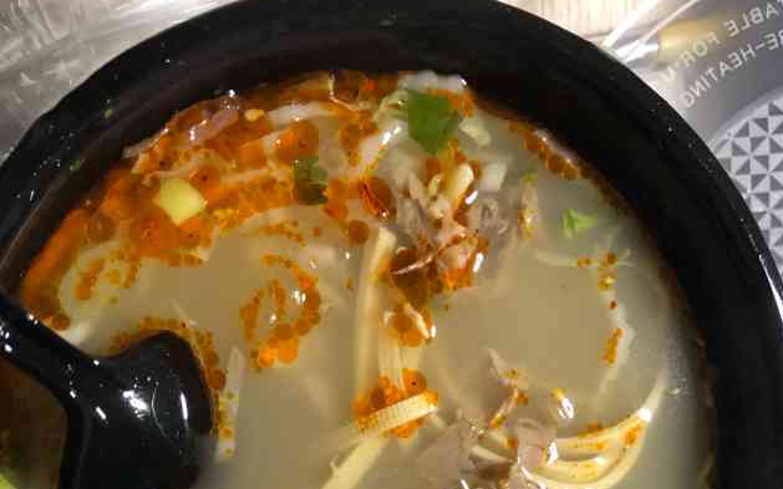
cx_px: 376
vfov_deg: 27.8
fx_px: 939
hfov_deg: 45.3
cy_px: 471
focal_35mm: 44
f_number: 1.8
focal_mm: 4
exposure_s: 1/15
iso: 64
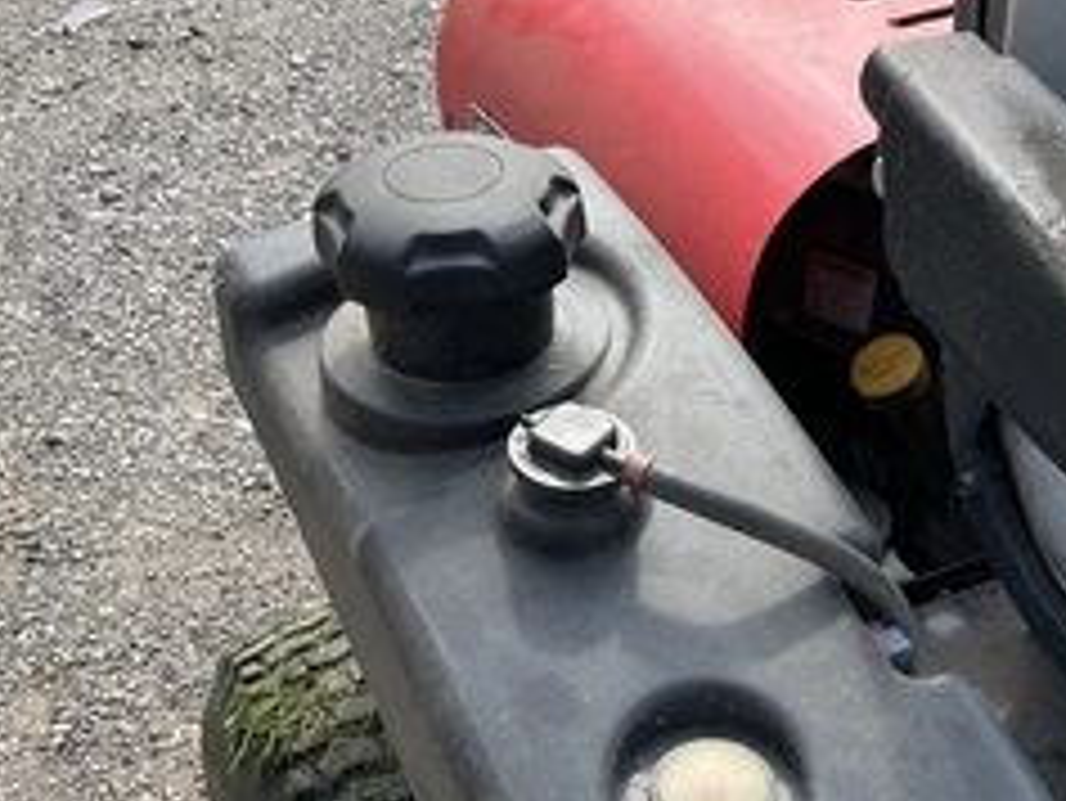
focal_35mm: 49
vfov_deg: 29.1
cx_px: 657
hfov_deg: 38.7
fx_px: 1510
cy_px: 621
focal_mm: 3
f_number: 1.8
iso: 25
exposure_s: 1/412
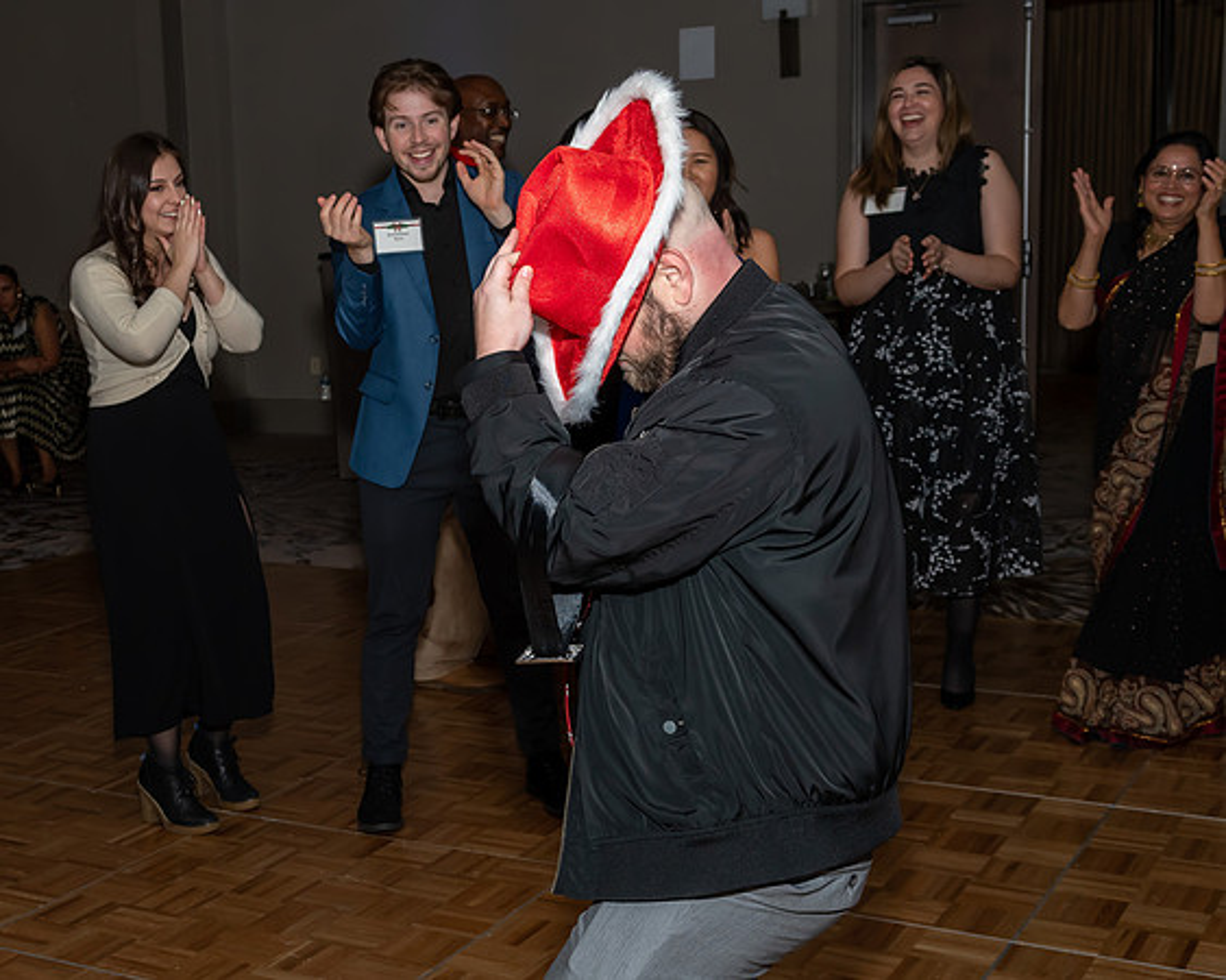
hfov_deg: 36.1
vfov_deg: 29.6
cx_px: 371
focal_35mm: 51
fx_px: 1853
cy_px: 520
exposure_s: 1/250
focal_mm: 26
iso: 400
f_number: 6.3
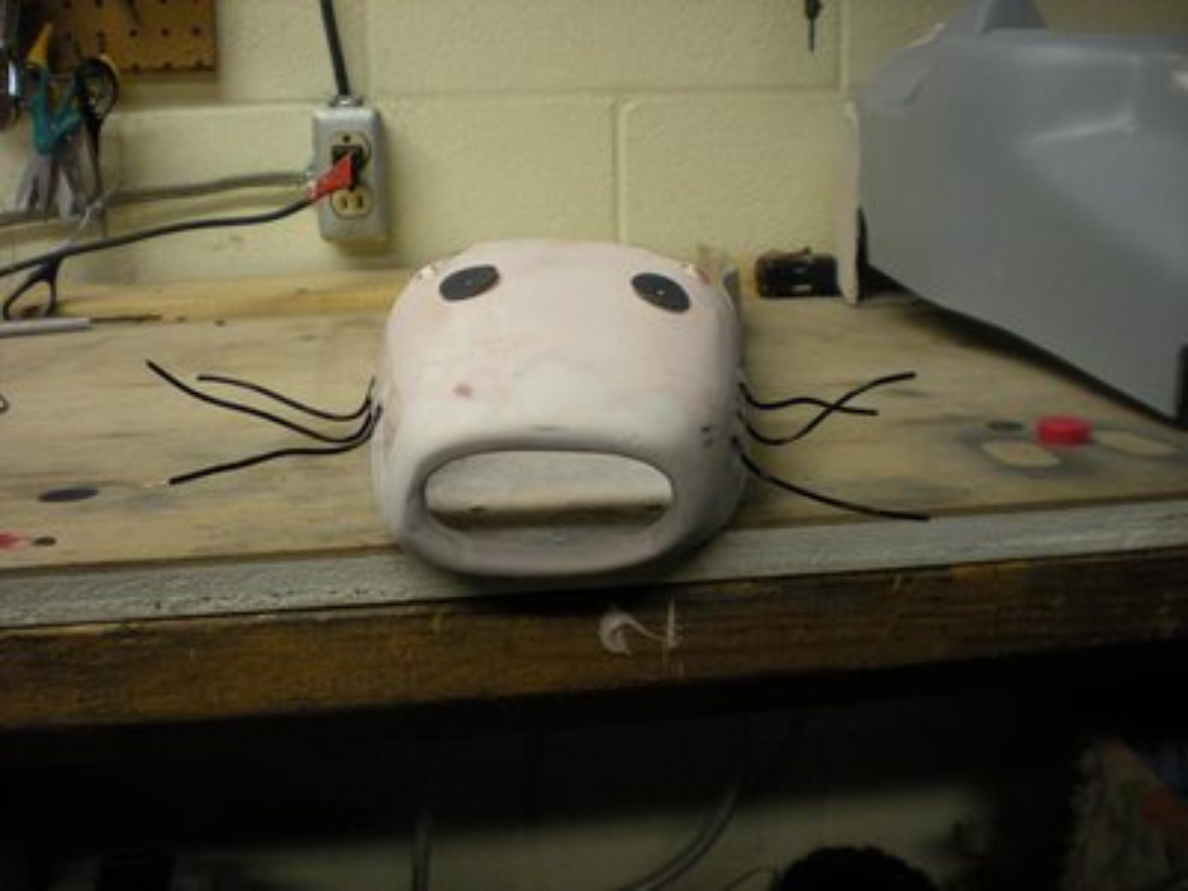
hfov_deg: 49.0
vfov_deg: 37.7
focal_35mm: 38
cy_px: 446
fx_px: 1304
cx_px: 594
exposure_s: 1/55.3
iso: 200
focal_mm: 6.3
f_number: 3.1
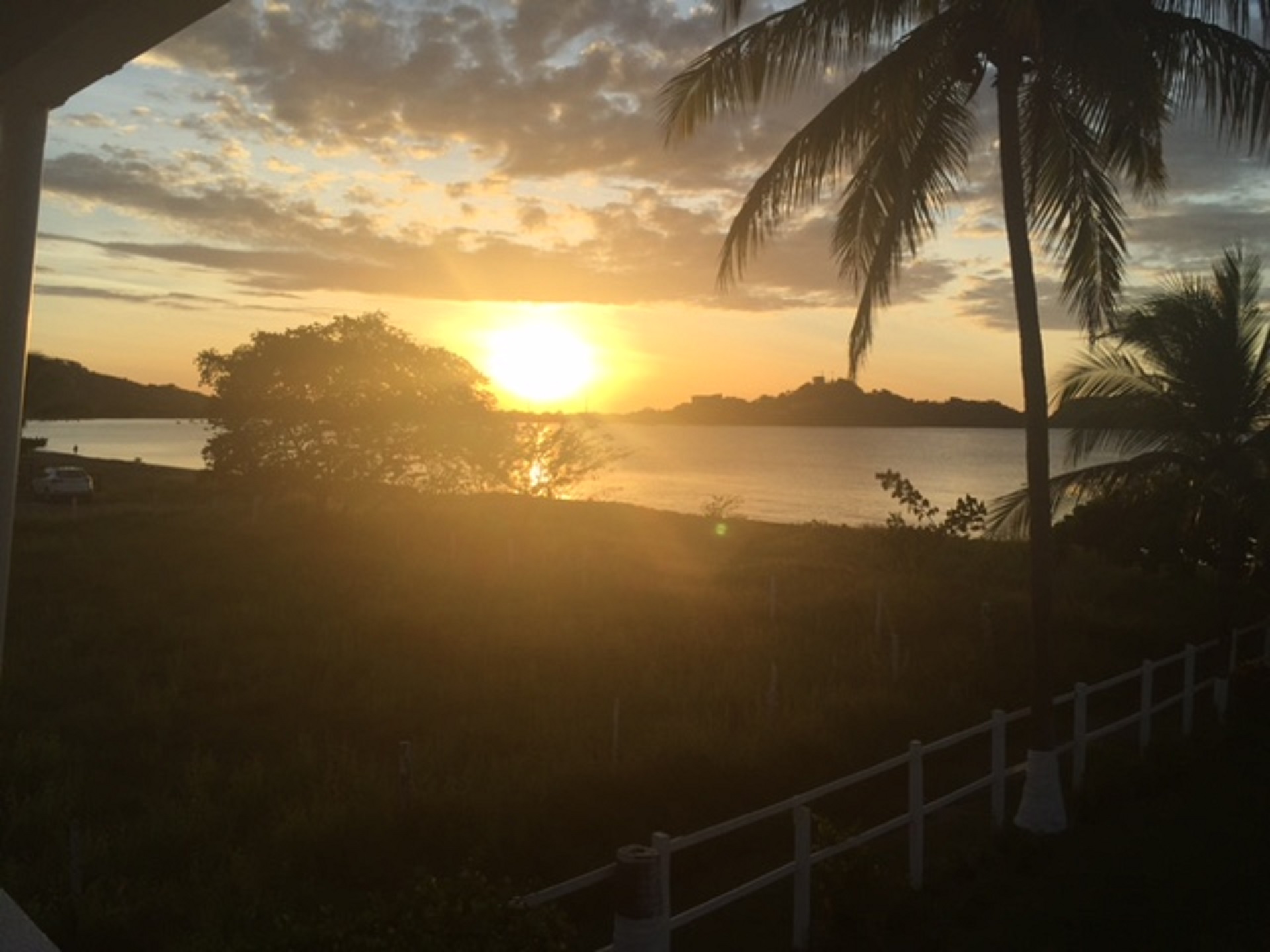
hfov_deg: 61.7
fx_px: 1064
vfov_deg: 48.2
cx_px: 635
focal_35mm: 29
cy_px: 476
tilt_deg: -1.6
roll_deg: -1.4
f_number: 2.2
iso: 32
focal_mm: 4.15
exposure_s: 1/1582
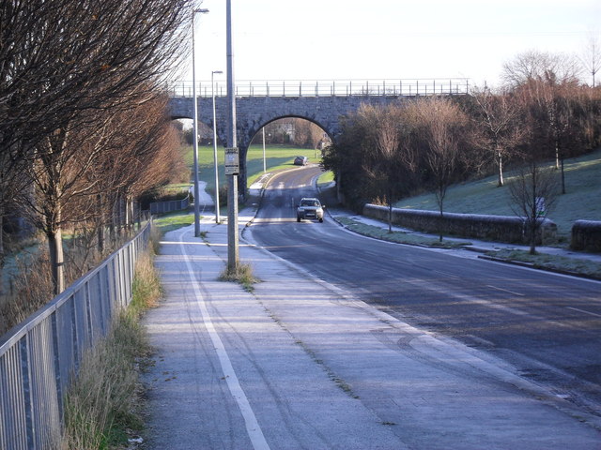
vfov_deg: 16.6
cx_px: 300
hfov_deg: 22.0
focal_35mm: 89
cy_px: 225
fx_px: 1545
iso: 100
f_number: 5.5
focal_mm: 15.7
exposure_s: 1/125
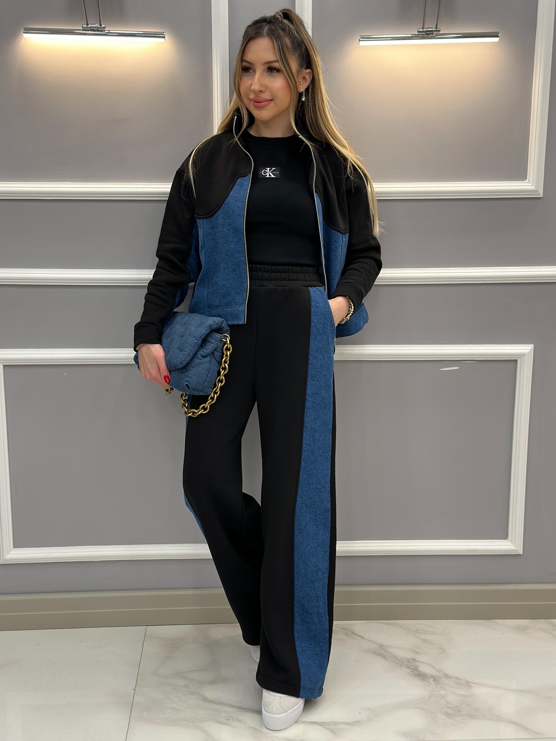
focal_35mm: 48
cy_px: 370
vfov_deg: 39.7
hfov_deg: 30.3
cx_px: 278
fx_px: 1028
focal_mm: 6.86
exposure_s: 1/100
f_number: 1.78
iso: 80
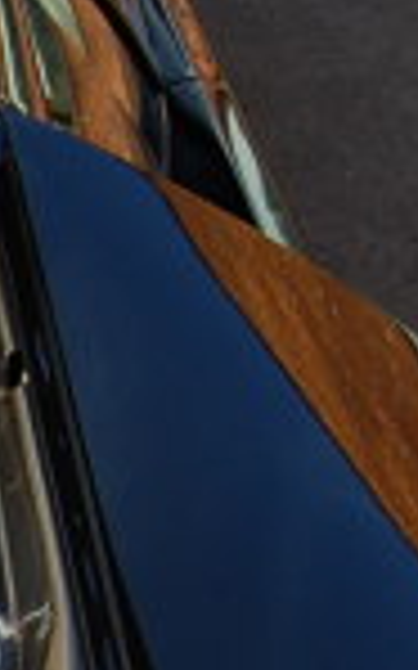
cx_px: -530
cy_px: 866
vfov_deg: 18.0
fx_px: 1970
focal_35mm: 108
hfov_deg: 10.6
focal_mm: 18
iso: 320
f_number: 5.6
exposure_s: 1/125
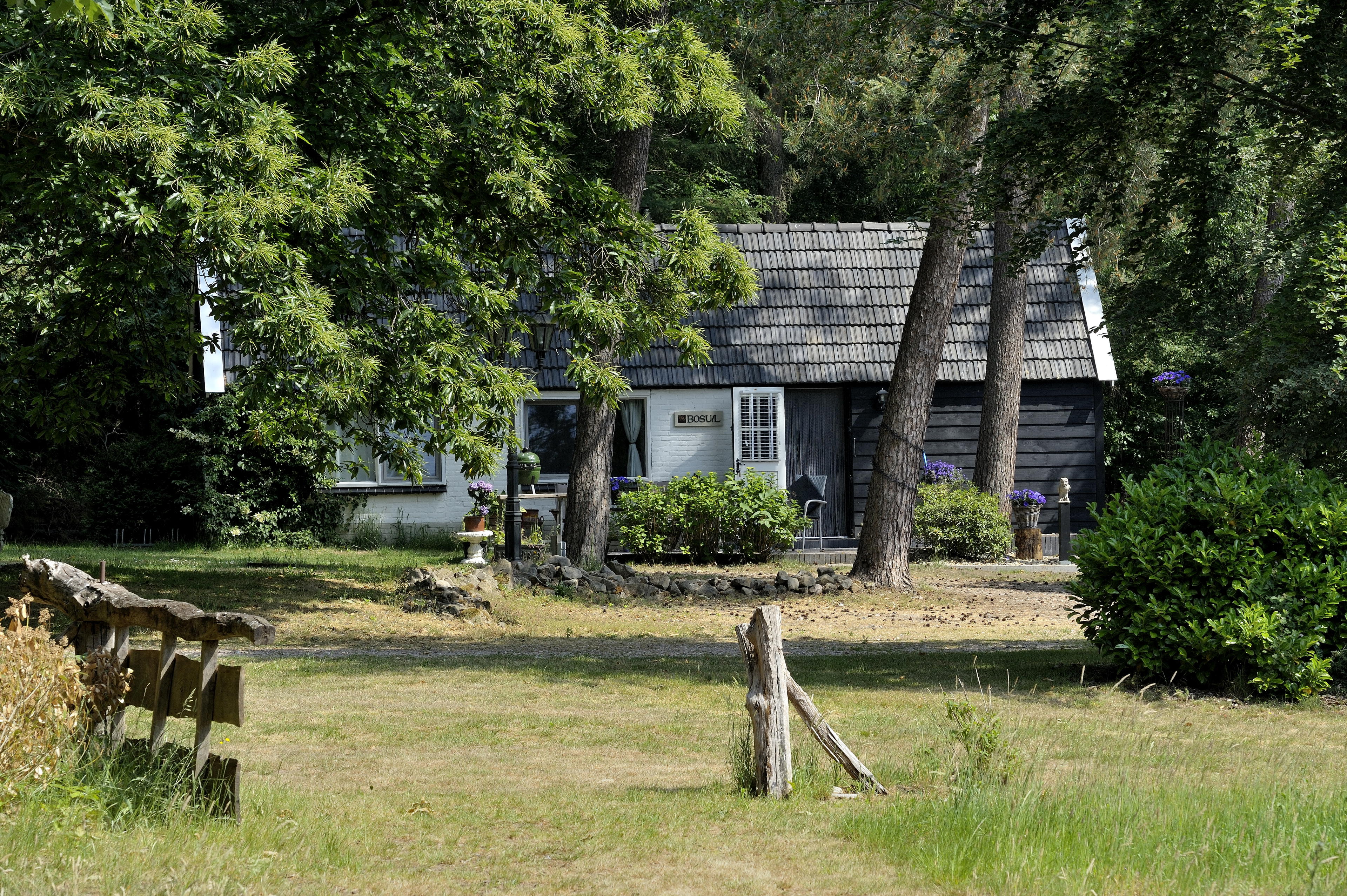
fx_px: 5796
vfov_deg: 8.8
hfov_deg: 13.3
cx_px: 674
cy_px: 448
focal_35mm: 155
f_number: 14
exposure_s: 1/160
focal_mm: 155
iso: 400
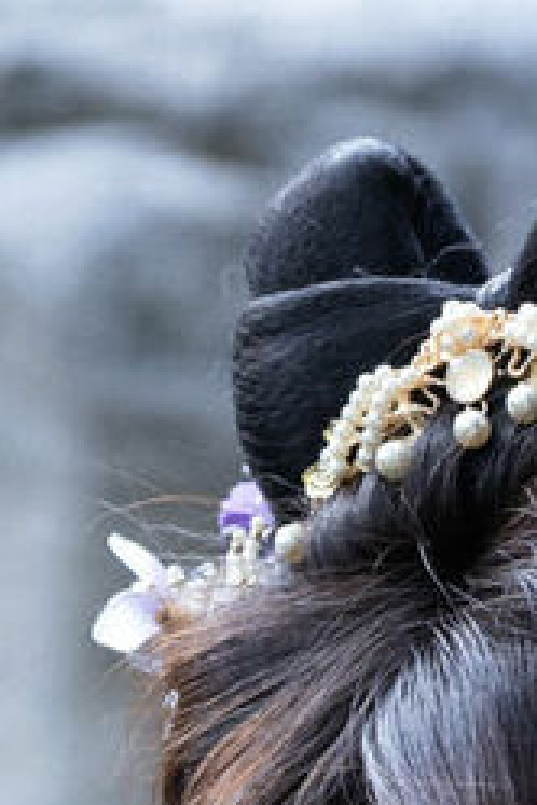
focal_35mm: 625
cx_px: 249
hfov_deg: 2.2
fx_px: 13983
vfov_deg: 3.2
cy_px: 2260
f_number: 4
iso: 640
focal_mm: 99
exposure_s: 1/200
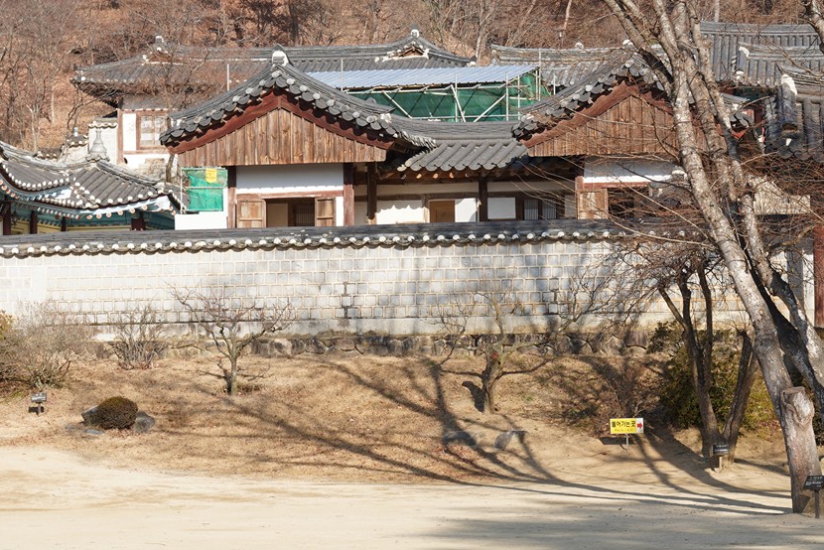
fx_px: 2427
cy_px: 297
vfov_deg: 12.9
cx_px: 681
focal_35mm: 106
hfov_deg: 19.0
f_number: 10
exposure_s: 1/100
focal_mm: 44
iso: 100
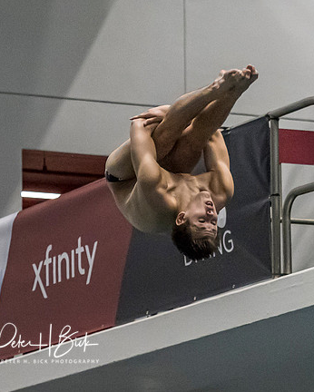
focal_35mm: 319
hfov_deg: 4.9
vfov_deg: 6.1
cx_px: 155
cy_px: 218
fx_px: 3703
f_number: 2.8
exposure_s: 1/1600
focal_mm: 67
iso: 3200
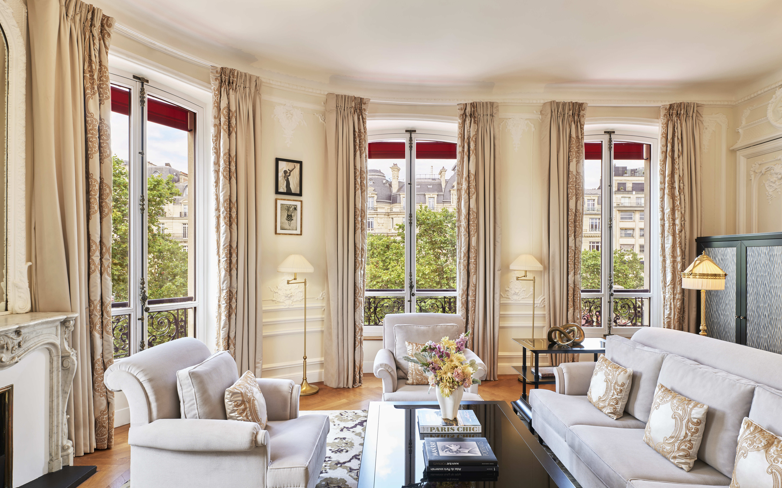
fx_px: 426
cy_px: 260
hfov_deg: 85.1
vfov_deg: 59.6
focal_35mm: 20
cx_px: 399
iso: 100
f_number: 9
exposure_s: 1/2
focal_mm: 19
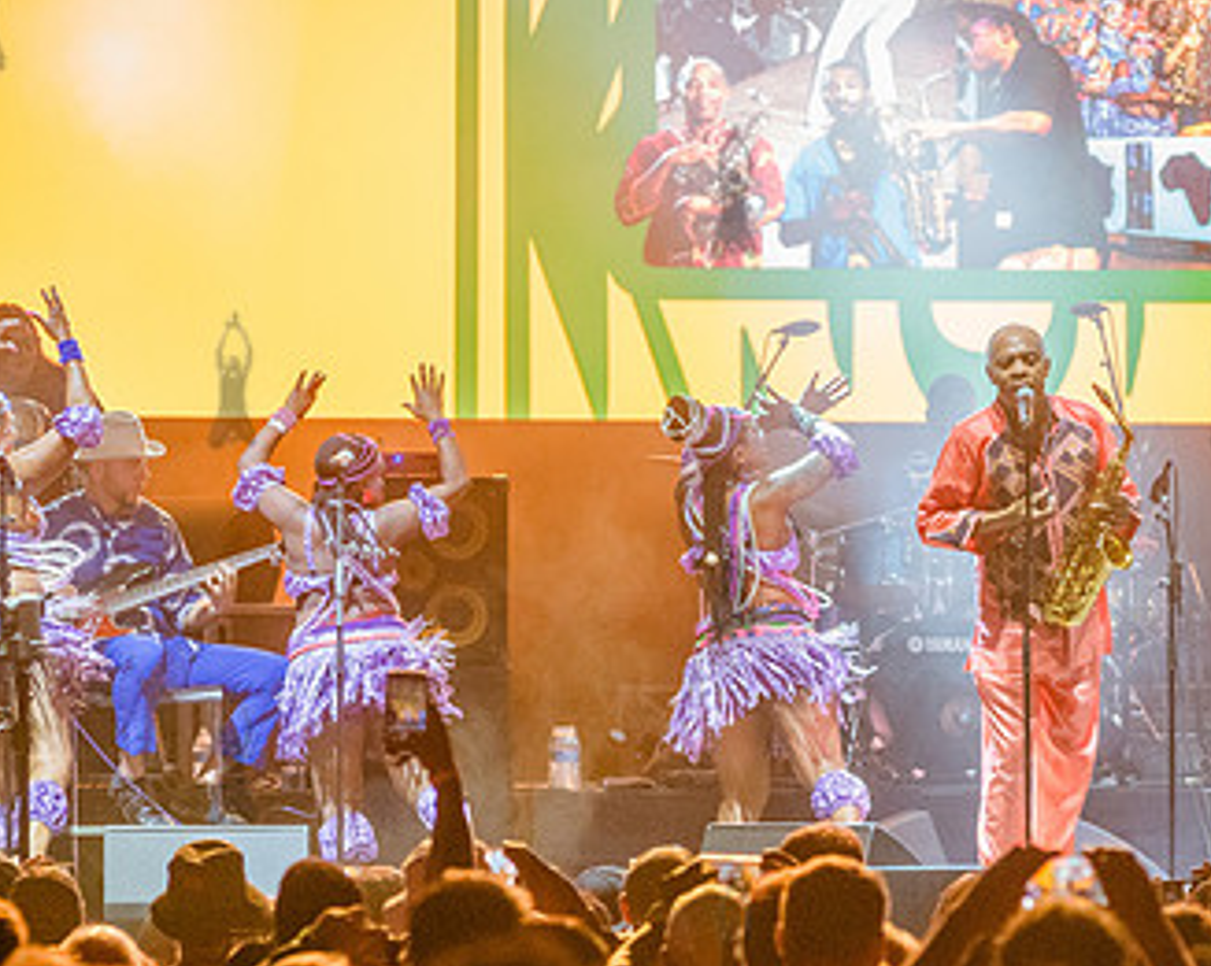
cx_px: 680
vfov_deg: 5.6
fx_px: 9812
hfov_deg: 7.1
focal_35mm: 274
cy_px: 566
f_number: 4
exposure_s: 1/640
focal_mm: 155
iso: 4000
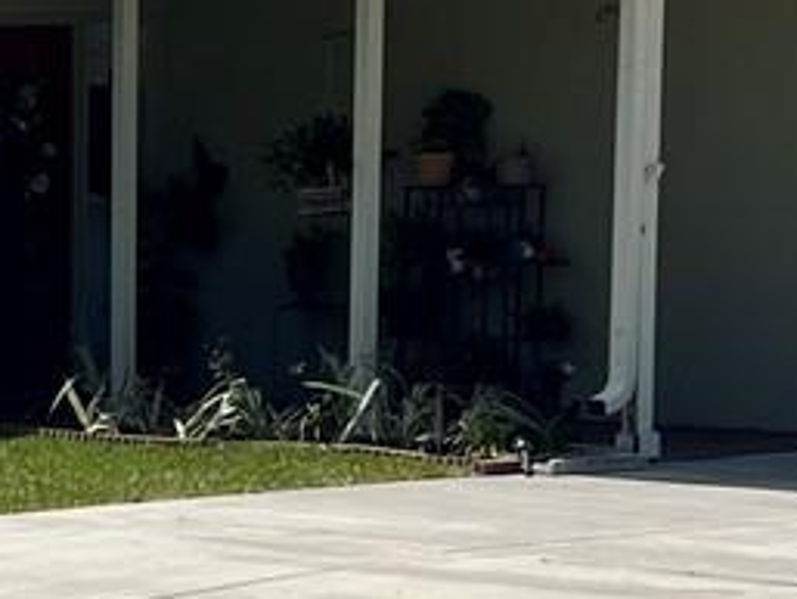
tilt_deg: -8.8
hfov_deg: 11.7
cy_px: 763
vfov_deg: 9.0
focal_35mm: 162
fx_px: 3732
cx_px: -372
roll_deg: +1.6
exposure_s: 1/7463
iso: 50
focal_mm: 5.7
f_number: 1.5
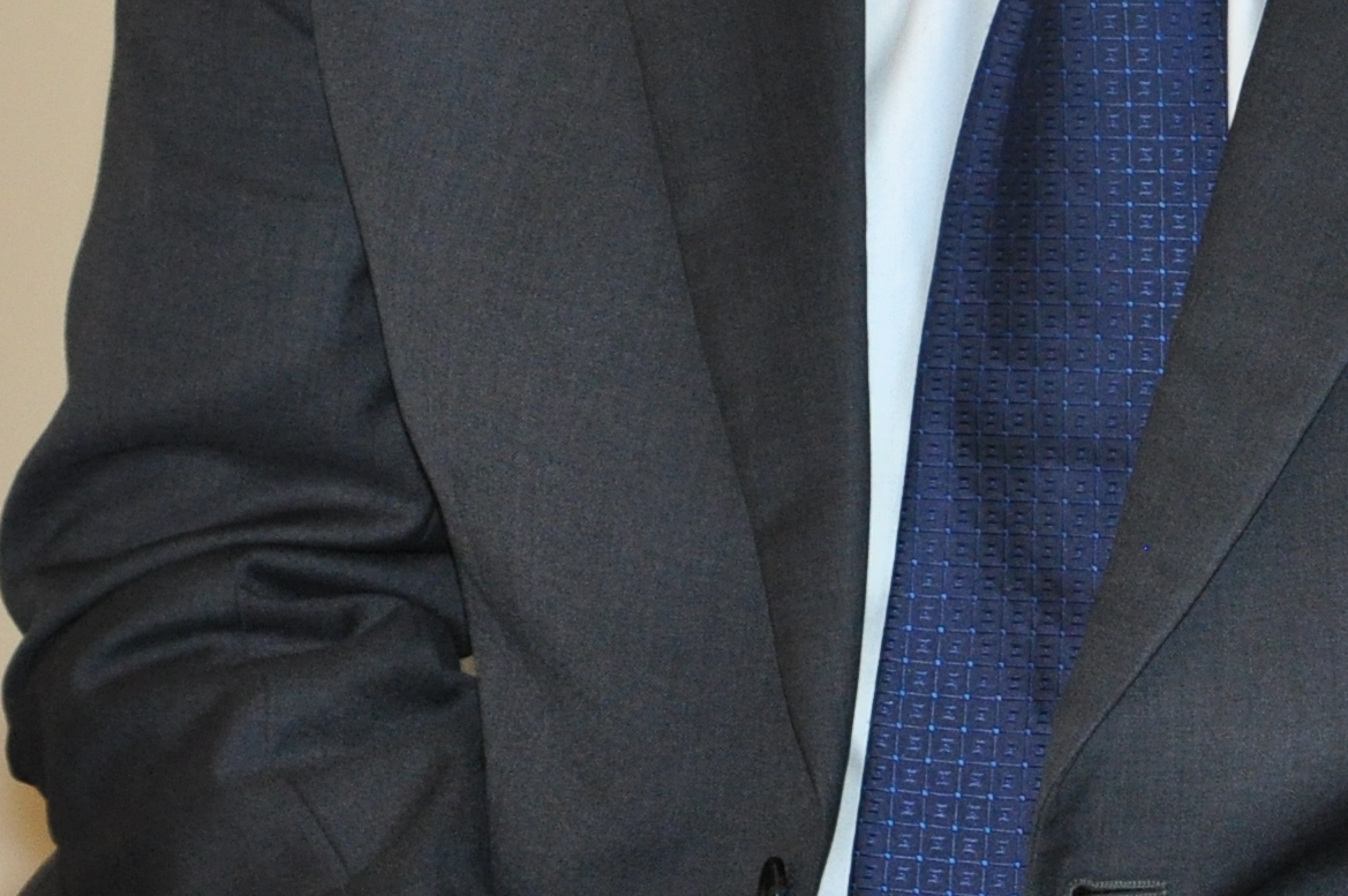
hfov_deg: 6.7
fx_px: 11521
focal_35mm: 308
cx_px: 1117
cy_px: -197
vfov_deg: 4.4
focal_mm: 56
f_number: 5.6
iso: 800
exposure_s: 1/60
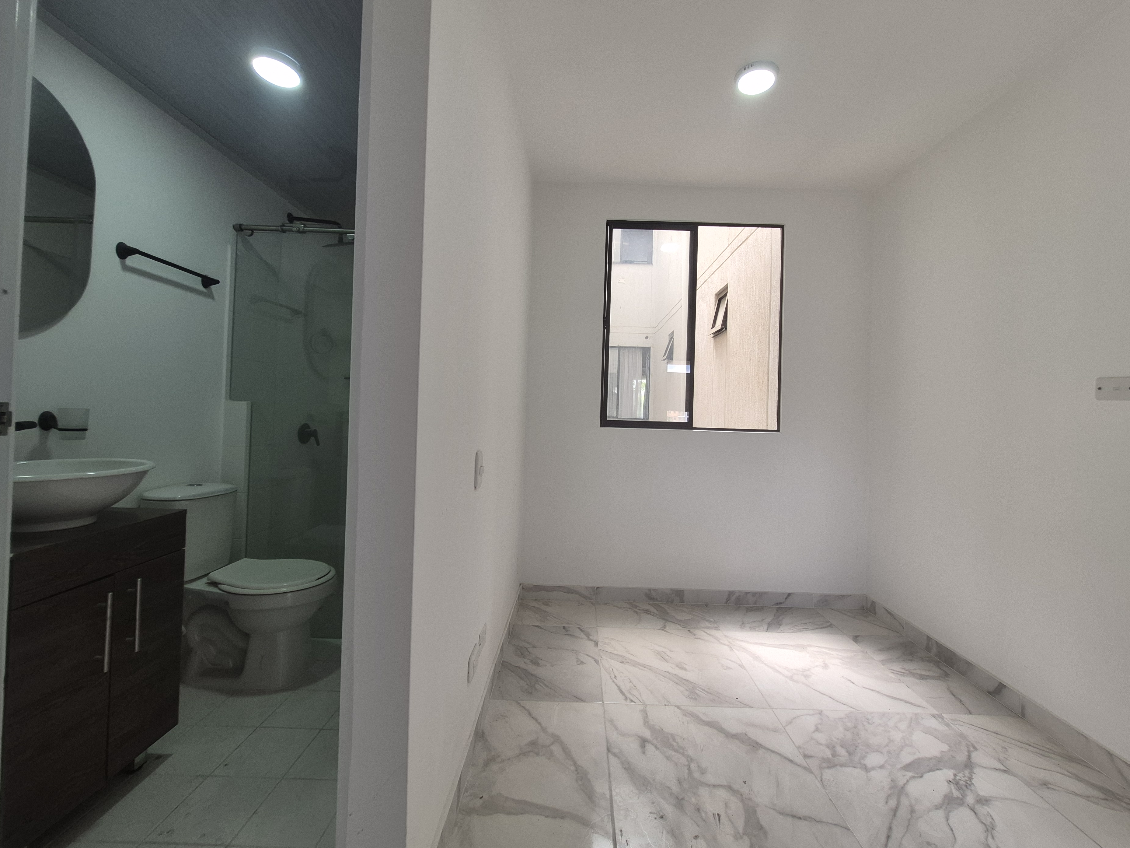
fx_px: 457
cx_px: 575
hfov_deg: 102.0
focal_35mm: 14
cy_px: 405
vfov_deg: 85.6
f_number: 2.2
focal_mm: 1.74
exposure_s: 1/120
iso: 80
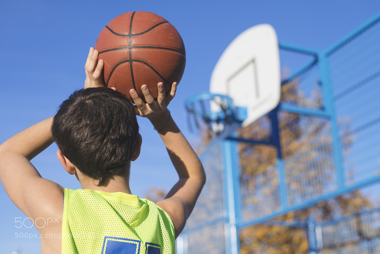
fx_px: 528
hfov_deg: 39.6
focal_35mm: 50
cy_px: 127
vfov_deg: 27.0
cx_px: 190
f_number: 3.5
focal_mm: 50
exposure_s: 1/1000
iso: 100
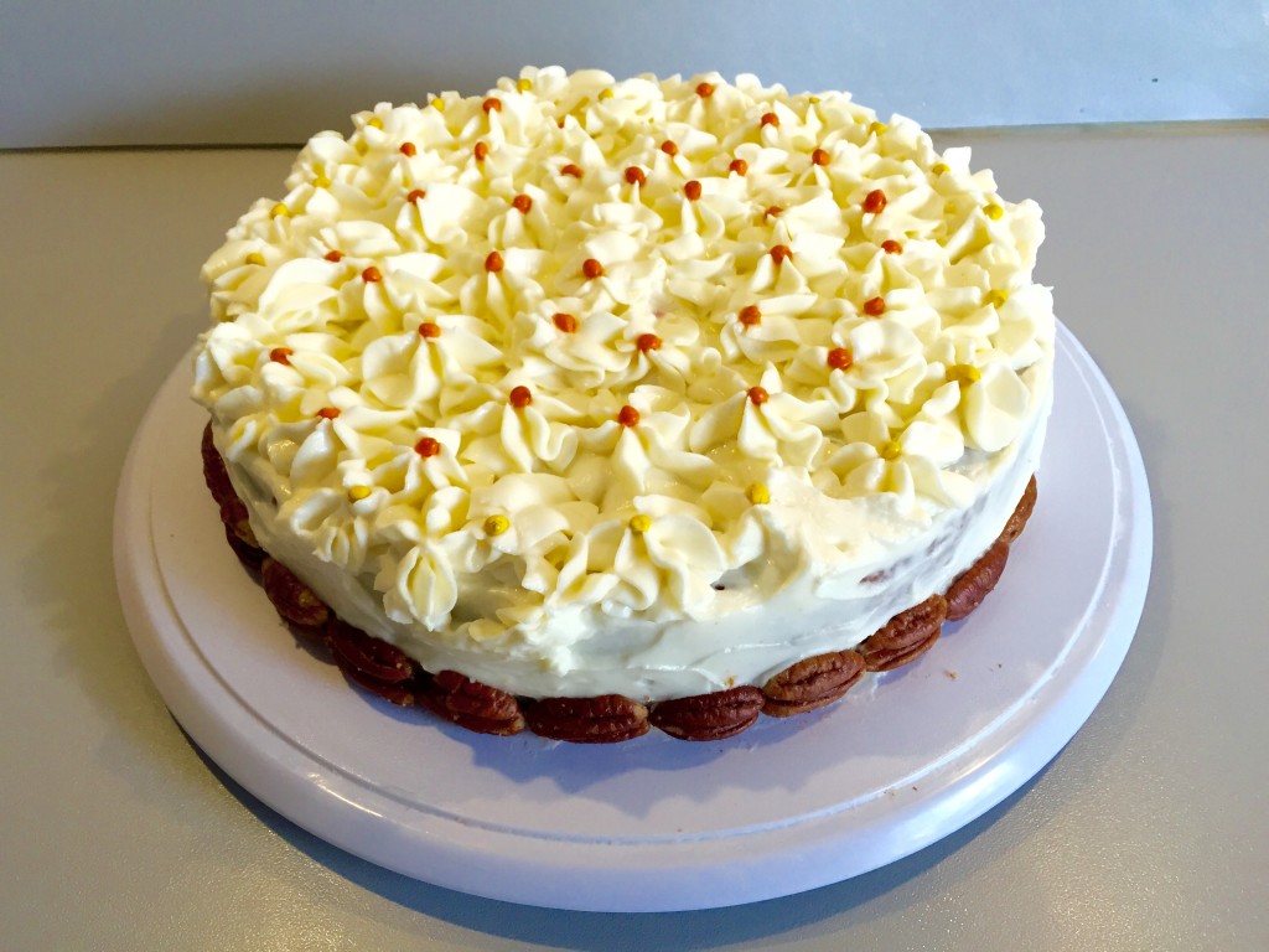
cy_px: 476
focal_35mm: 29
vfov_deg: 48.2
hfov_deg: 61.7
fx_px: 1063
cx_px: 634
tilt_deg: -46.5
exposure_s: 1/30
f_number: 2.2
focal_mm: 4.15
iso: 64
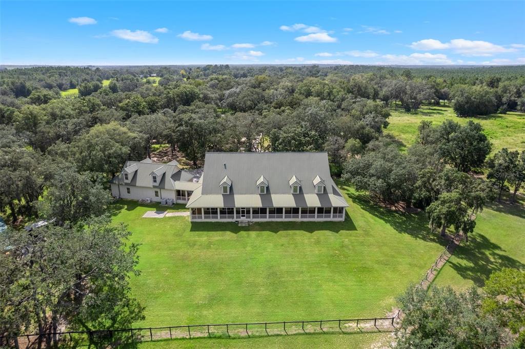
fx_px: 321
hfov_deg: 78.6
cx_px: 262
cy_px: 174
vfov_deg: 57.1
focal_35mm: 22
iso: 100
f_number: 2.8
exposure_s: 1/2500
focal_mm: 8.38
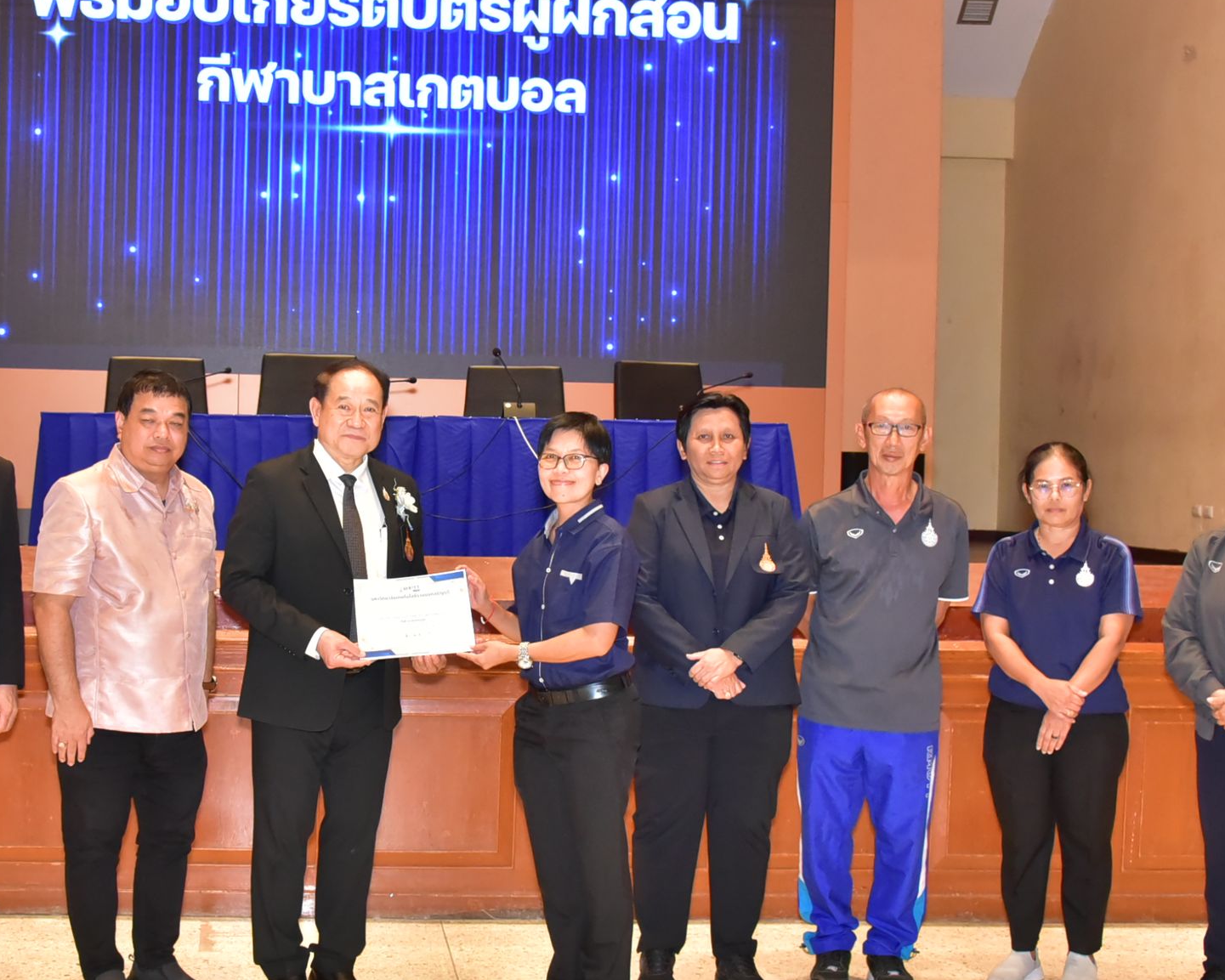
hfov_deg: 32.8
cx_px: 428
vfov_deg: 26.7
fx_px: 2067
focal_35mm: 57
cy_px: 494
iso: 4000
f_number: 5.6
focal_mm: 35
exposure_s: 1/125
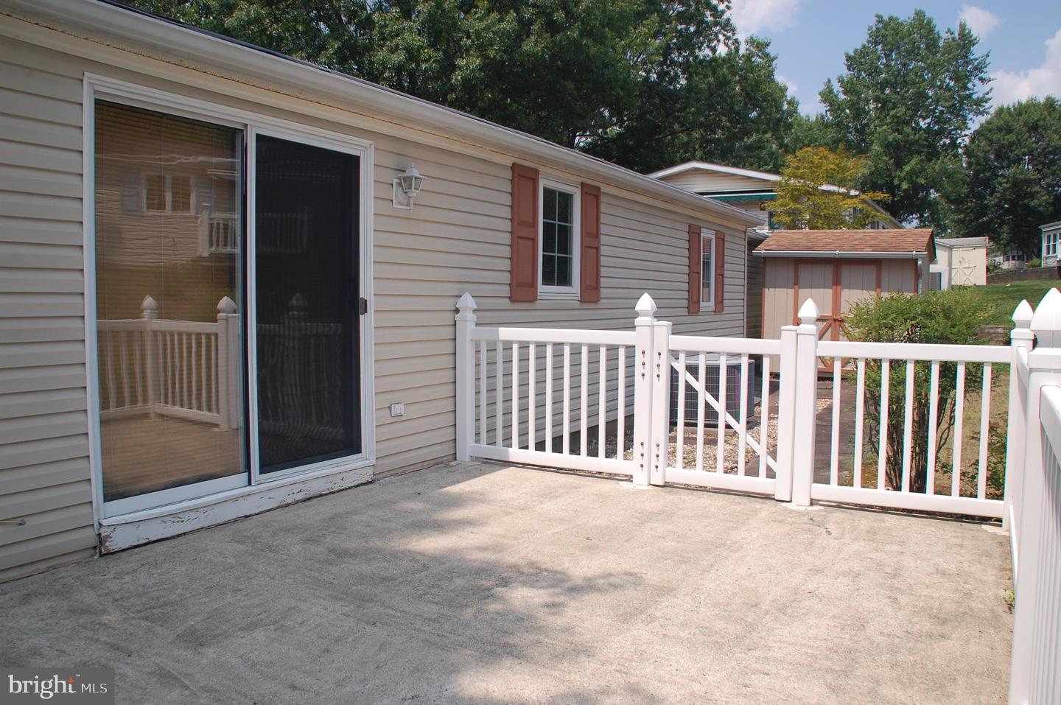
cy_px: 352
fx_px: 795
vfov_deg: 47.8
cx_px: 530
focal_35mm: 27
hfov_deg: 67.4
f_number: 10
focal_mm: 18
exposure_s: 1/320
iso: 200
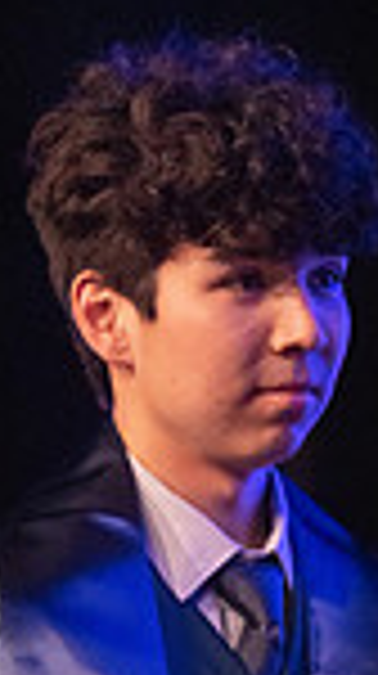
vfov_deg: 6.3
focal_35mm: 343
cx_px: 270
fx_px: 6133
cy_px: 594
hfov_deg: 3.5
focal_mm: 109
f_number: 2.8
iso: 16000
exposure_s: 1/1000
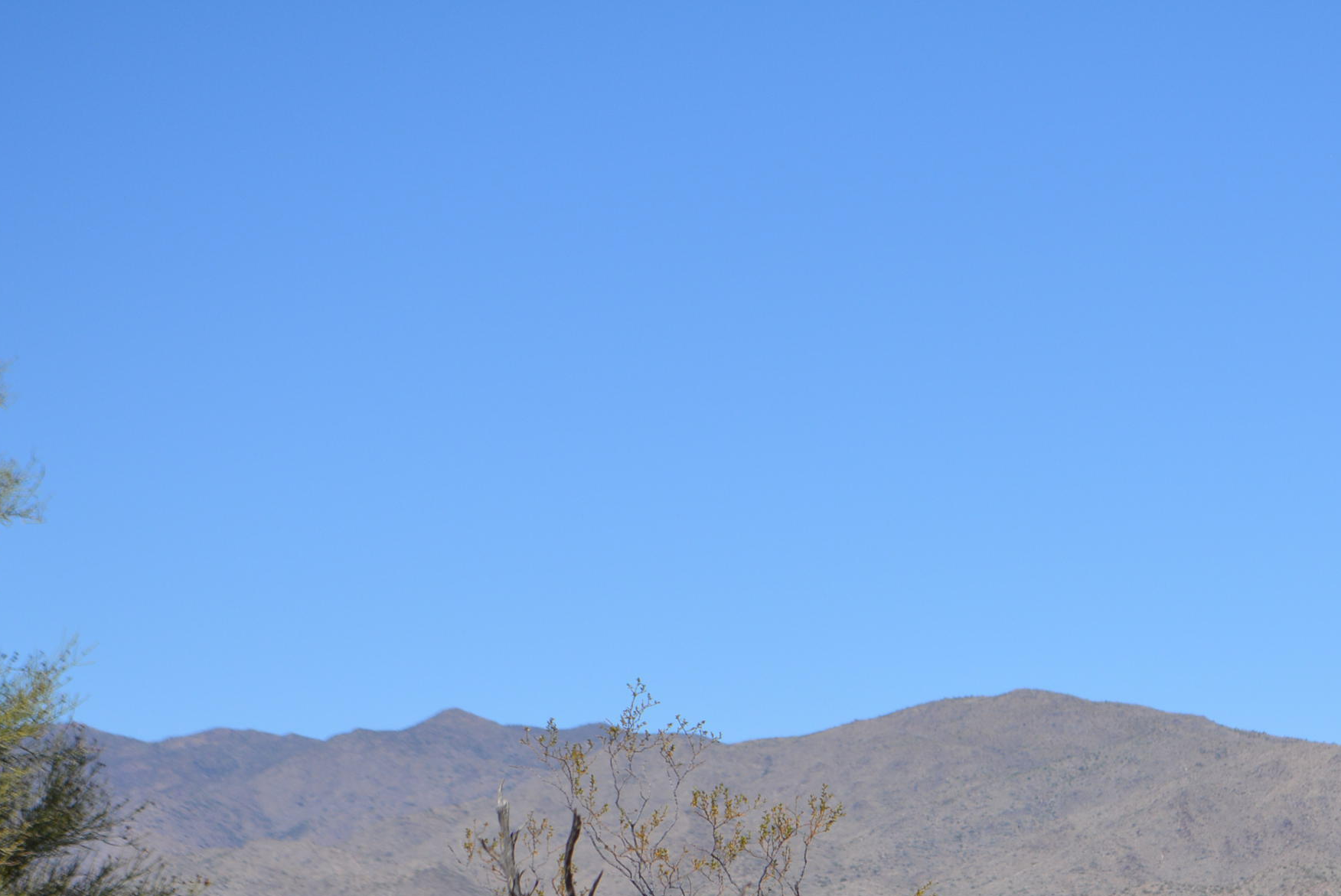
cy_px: 753
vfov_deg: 9.7
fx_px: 5251
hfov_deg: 14.5
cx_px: 926
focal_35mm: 141
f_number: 7.1
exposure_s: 1/2000
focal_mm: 55
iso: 400
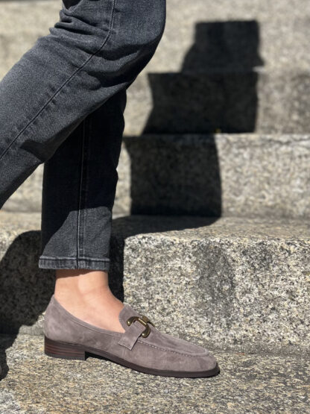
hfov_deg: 29.4
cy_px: 184
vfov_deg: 39.6
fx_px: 573
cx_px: 54
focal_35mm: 48
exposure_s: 1/4651
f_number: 1.6
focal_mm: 5.1
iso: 50
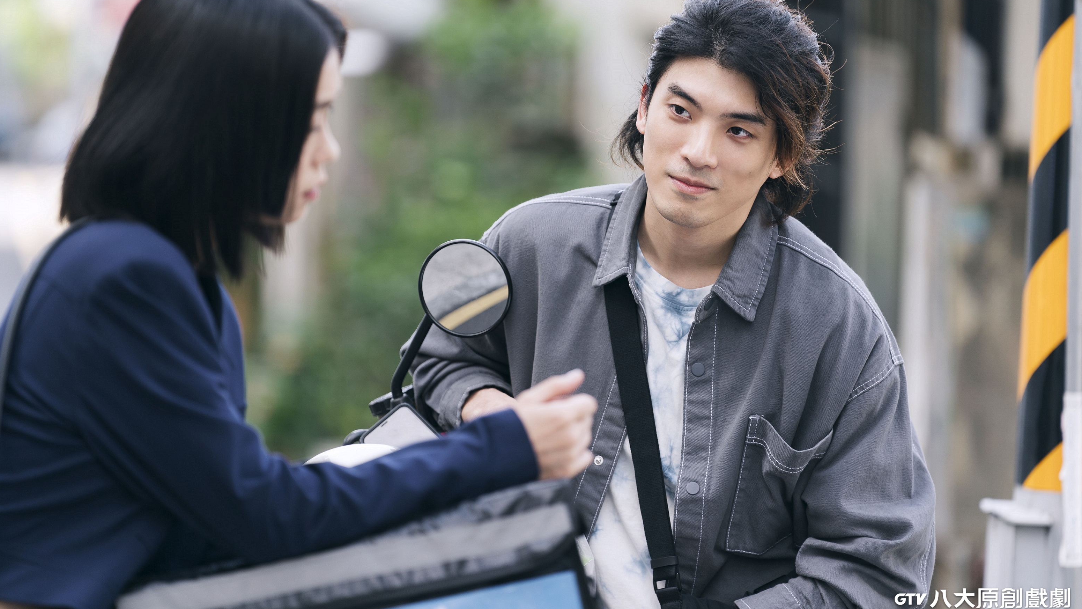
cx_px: 541
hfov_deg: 10.5
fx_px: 5882
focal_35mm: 205
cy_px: 263
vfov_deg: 5.9
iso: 100
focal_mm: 195
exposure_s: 1/200
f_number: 2.8
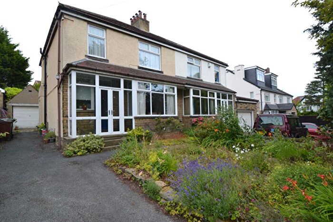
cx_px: 166
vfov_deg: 69.7
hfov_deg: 92.4
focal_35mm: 17
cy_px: 111
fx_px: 160
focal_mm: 11.5
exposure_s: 1/125
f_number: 5.6
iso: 100
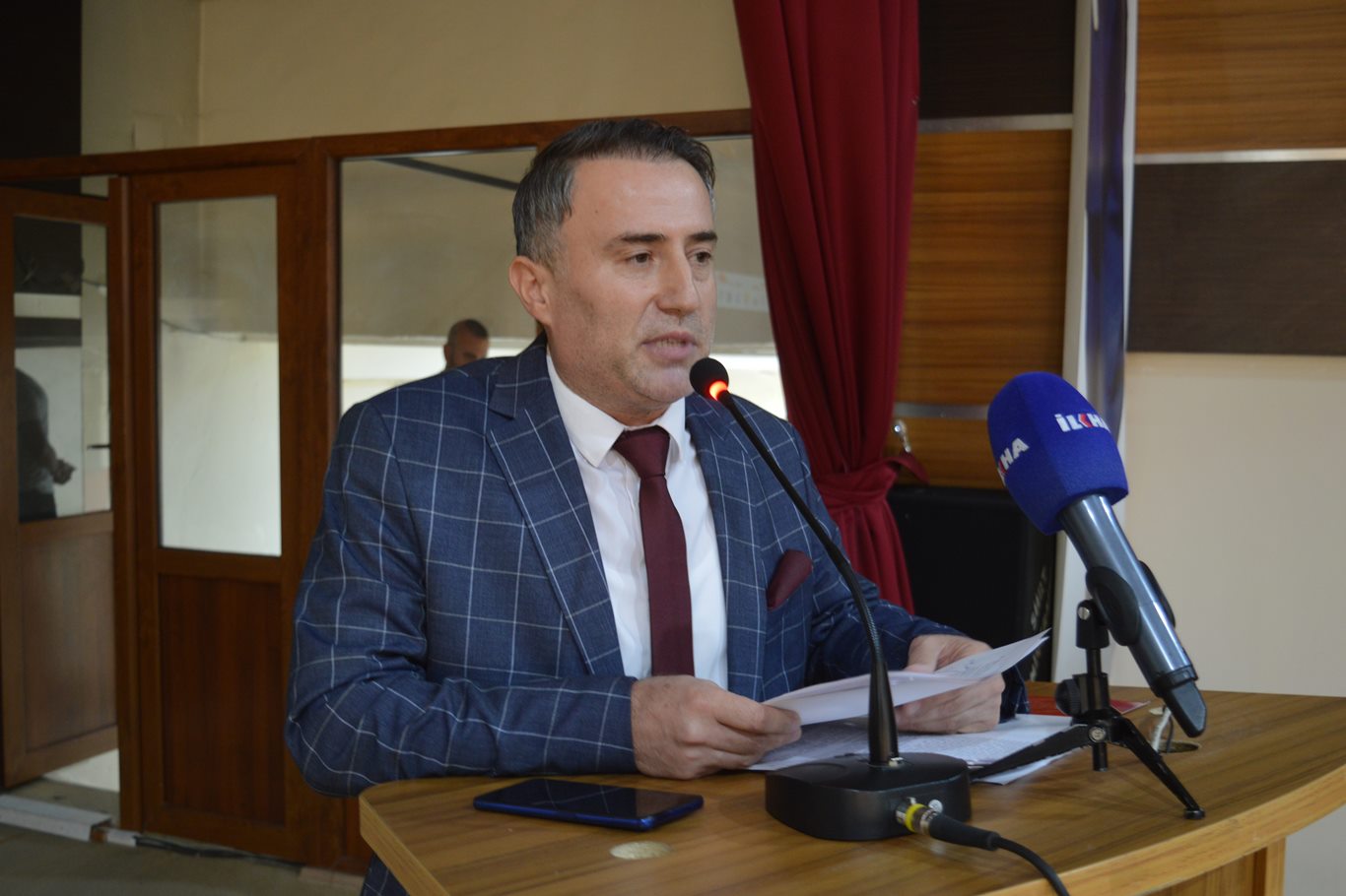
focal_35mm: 39
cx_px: 673
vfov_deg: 34.2
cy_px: 448
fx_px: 1458
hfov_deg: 49.6
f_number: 4
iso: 640
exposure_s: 1/15
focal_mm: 26
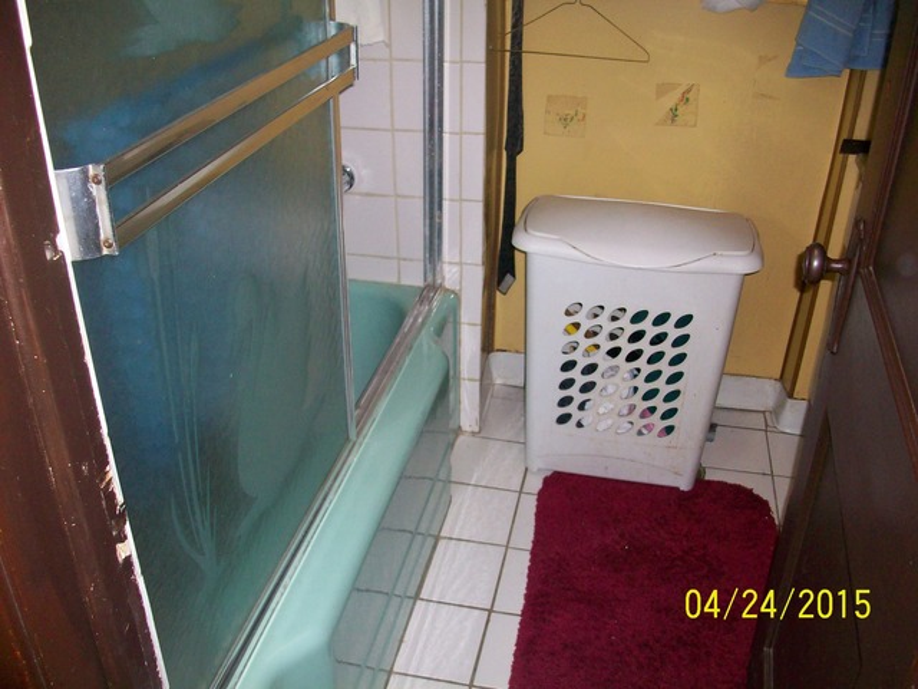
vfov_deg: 41.8
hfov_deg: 54.0
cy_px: 344
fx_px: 902
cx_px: 459
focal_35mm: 34
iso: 160
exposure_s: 1/60
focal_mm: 5.7
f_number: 2.8
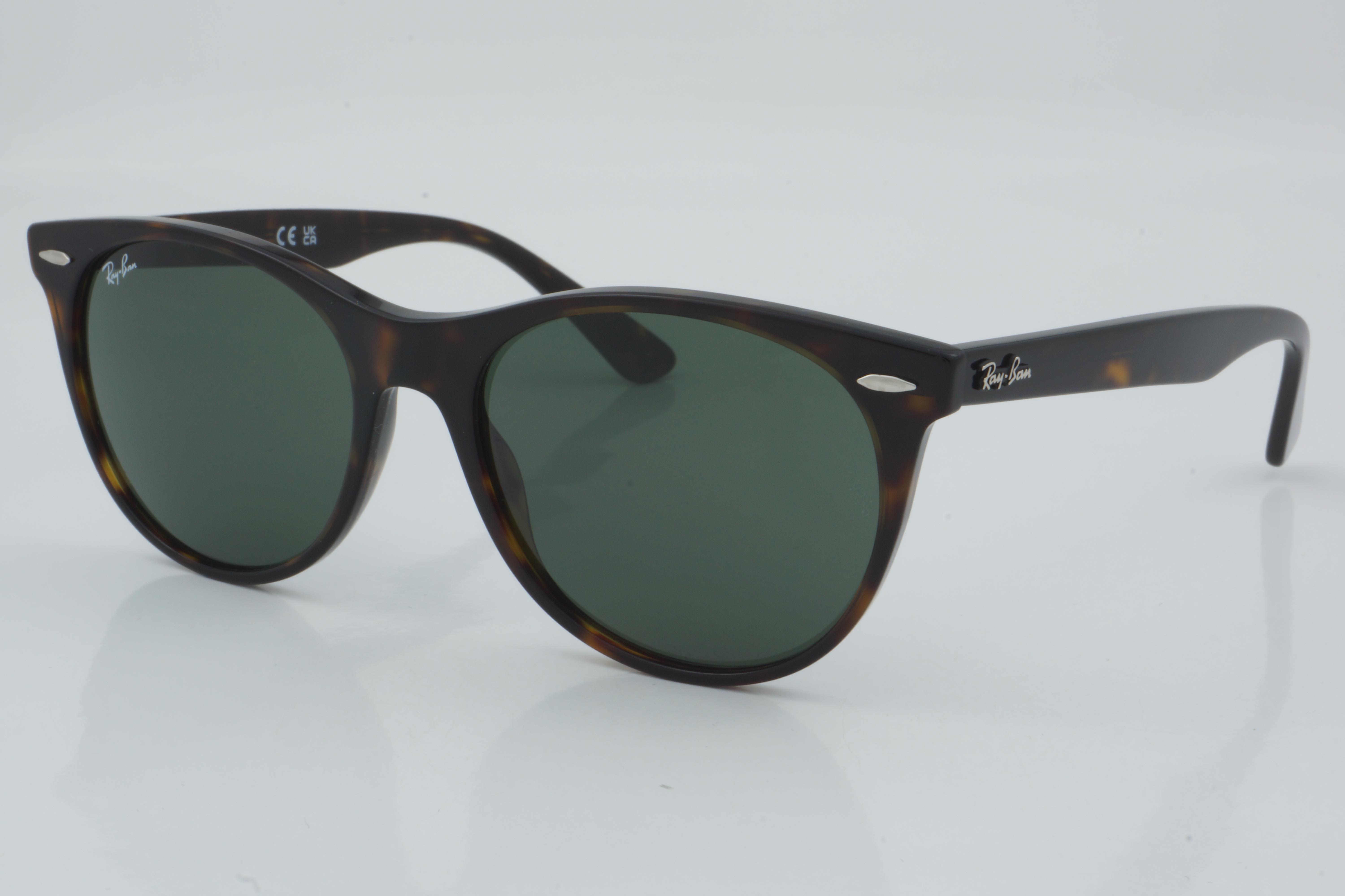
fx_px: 2802
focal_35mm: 75
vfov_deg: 18.2
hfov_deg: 27.0
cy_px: 448
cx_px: 672
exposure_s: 1/4
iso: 100
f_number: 29
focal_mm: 50
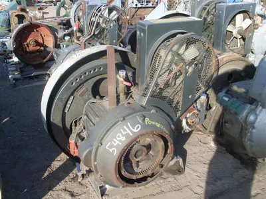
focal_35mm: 38
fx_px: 292
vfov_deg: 37.7
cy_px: 100
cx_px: 133
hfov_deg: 49.0
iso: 80
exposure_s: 1/125
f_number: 7.7
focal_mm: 6.3
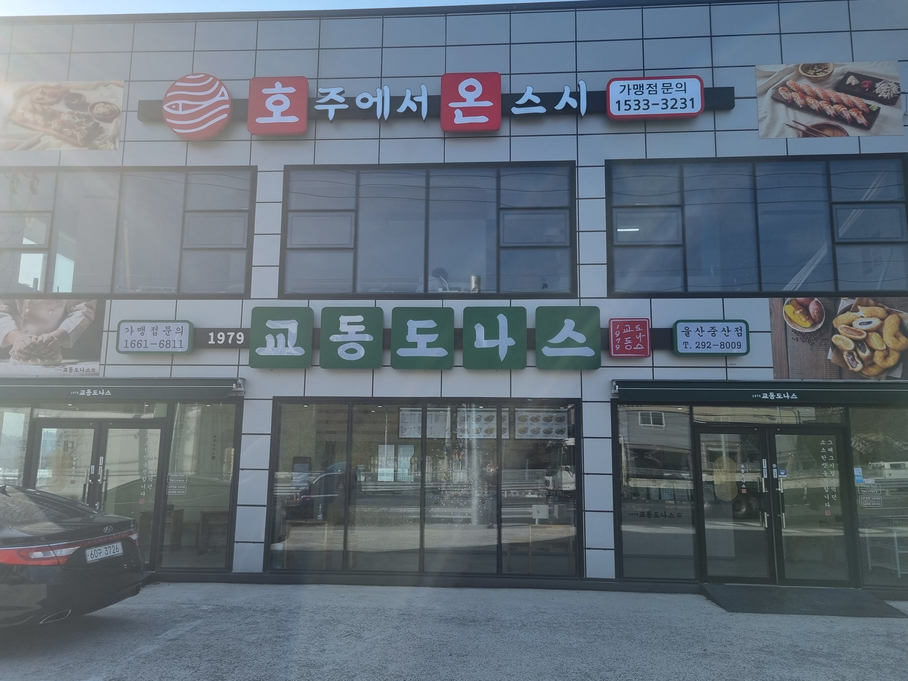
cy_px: 336
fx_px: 708
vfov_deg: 51.4
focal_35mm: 27
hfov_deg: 65.3
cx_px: 449
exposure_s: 1/2328
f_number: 1.8
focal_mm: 5.4
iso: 50
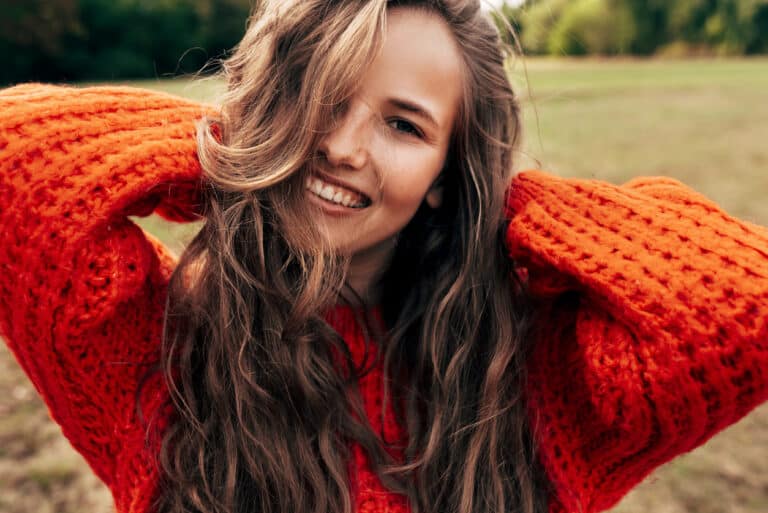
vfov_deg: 37.9
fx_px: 747
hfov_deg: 54.4
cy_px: 256
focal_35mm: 35
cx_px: 384
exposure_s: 1/640
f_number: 4.5
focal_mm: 35
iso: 200
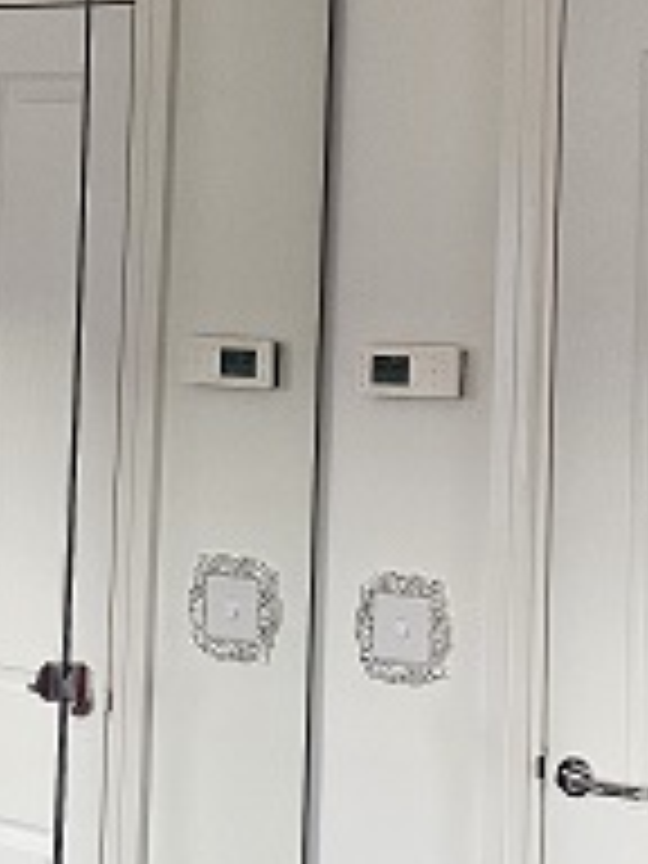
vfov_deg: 20.4
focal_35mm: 96
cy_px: 310
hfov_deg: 15.4
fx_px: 2396
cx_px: 324
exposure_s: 1/120
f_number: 1.7
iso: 250
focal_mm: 6.3
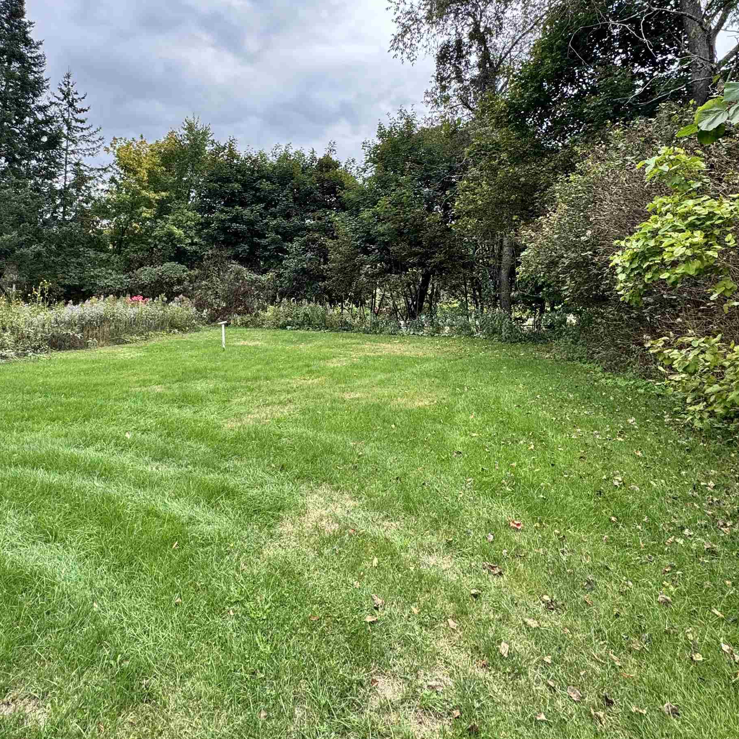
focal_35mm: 21
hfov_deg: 71.7
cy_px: 274
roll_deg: -0.4
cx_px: 312
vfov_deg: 70.9
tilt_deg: +1.9
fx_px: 507
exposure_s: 1/361
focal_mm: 2.22
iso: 40
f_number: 2.2
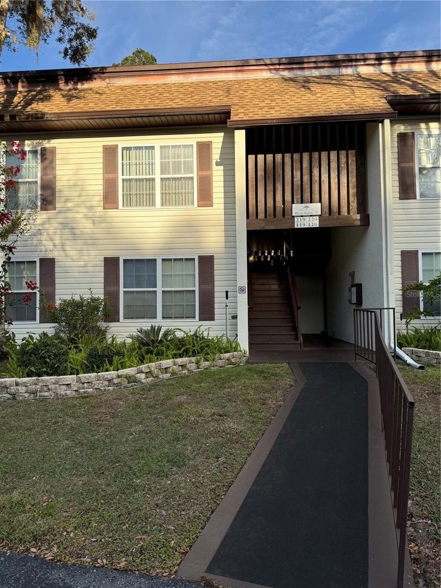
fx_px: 408
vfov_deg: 71.6
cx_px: 220
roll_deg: +1.4
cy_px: 294
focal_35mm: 24
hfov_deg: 56.8
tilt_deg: +2.2
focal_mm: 6.76
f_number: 1.78
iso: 80
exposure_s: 1/1980
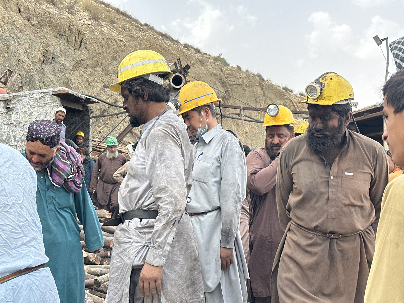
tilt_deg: +0.4
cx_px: 202
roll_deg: +1.4
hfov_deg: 39.7
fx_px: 560
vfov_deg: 30.3
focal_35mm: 48
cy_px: 152
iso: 64
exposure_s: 1/830
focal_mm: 6.86
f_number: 1.78
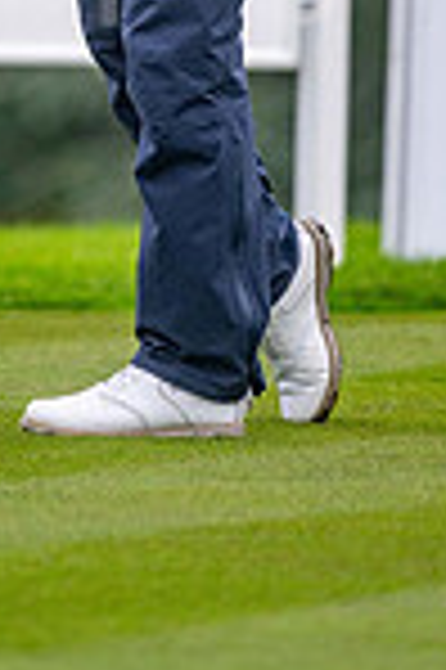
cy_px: -252
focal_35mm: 907
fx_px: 16893
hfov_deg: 1.5
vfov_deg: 2.3
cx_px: -117
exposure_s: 1/400
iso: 1000
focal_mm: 300
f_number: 4.5
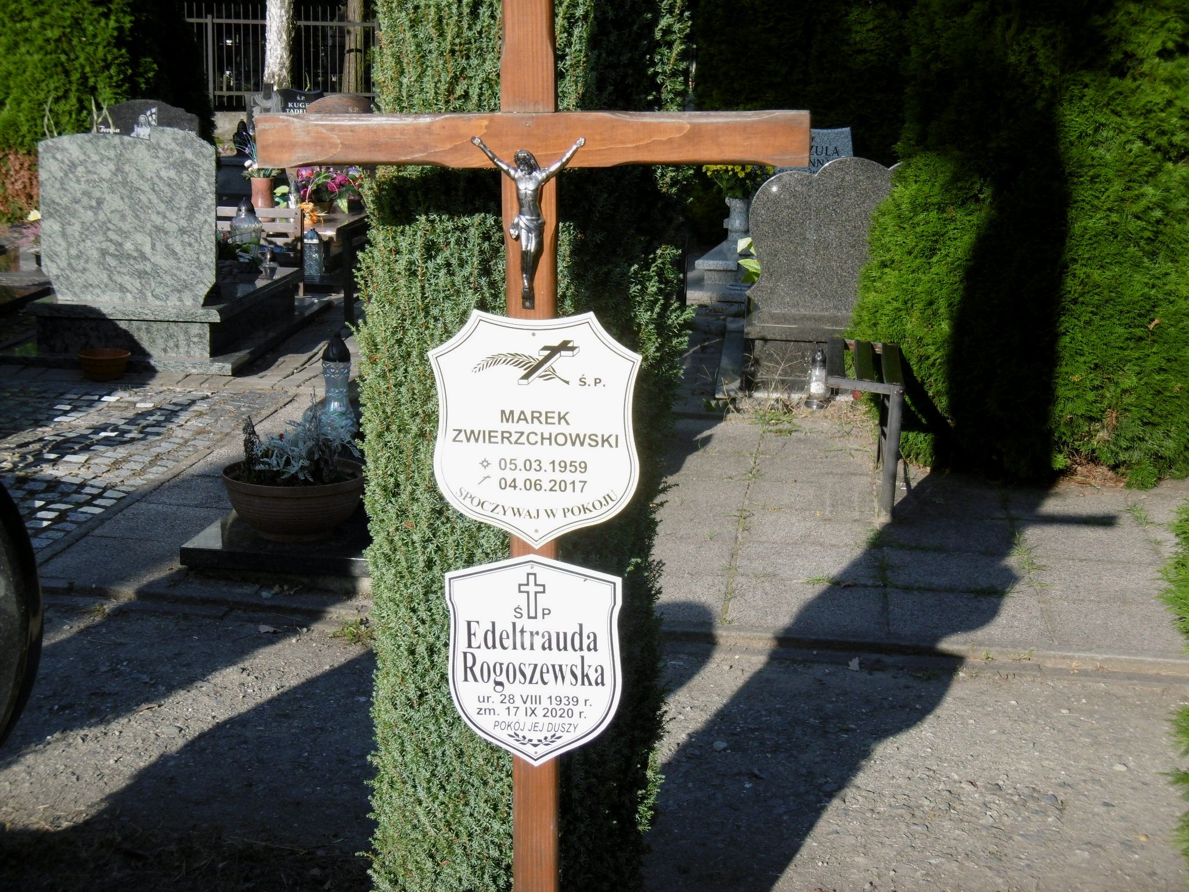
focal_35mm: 59
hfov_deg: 32.7
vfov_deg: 24.8
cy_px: 446
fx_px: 2027
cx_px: 594
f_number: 4.2
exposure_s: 1/400
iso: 100
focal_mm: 10.5
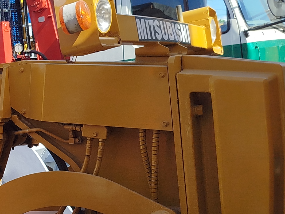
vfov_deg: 16.2
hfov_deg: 19.0
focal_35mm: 90
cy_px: 188
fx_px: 741
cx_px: -149
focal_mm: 5.31
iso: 50
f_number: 1.7
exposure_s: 1/542
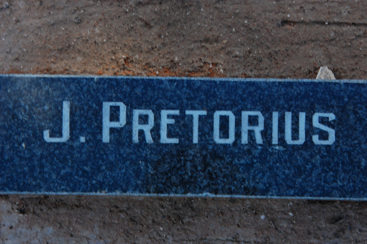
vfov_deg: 9.1
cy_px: 122
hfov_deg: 13.7
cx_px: 184
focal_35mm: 150
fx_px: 1528
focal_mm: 100
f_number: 22
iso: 720
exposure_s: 1/30
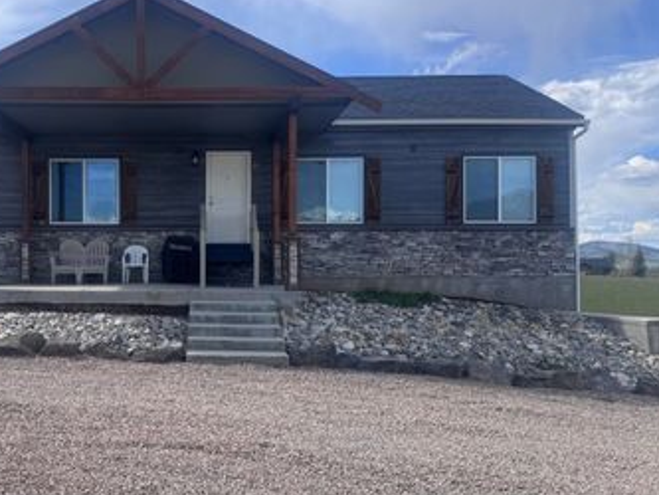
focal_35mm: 36
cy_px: 250
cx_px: 212
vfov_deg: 39.7
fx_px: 686
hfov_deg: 50.3
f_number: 1.78
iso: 80
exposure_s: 1/4049
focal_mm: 6.76
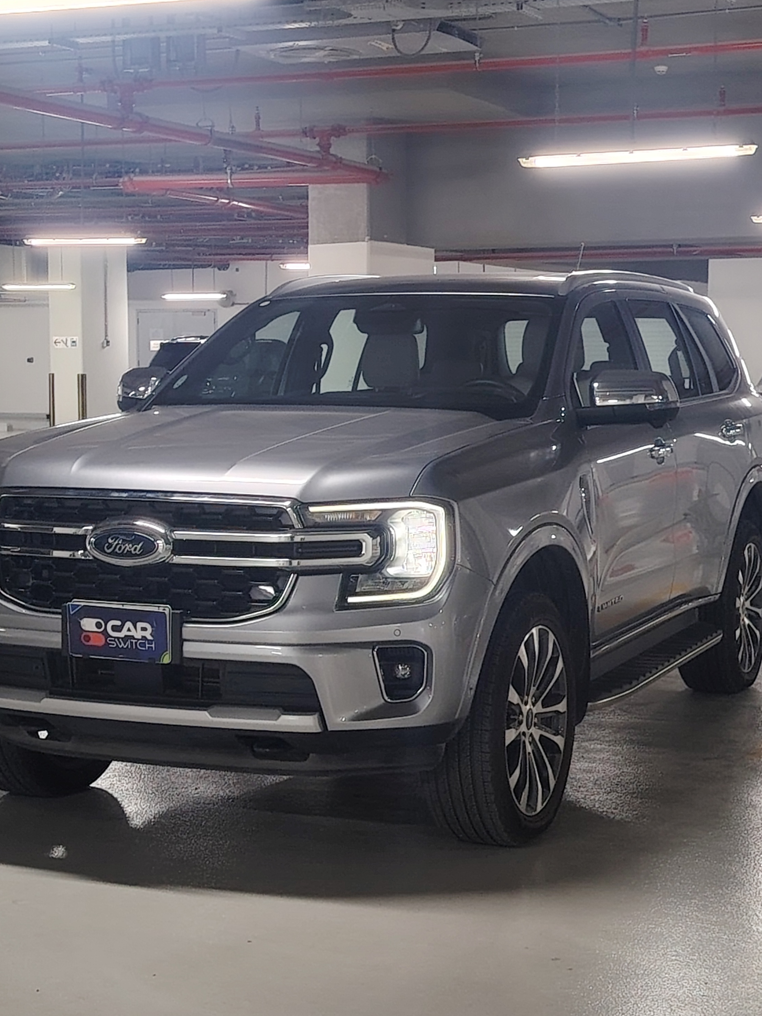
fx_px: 1908
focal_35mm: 65
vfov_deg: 29.8
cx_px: 368
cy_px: 515
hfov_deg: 22.6
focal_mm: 5.25
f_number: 1.75
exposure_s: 1/33.3
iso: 506
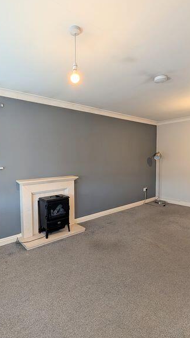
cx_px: 76
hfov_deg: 60.4
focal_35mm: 18
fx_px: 161
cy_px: 168
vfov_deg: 92.7
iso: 51
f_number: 1.7
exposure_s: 1/82.6
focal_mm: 2.02
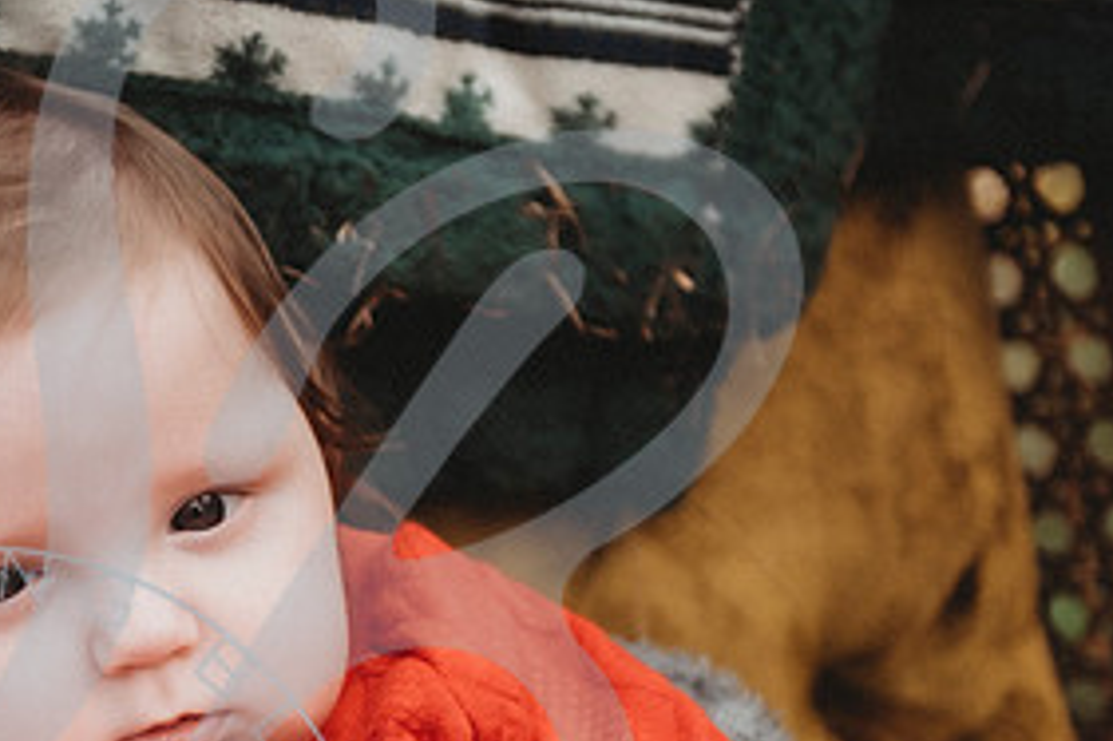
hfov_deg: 15.9
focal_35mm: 128
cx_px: 174
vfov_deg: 10.7
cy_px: 620
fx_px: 3955
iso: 100
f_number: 2.8
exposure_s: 1/320
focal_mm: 62
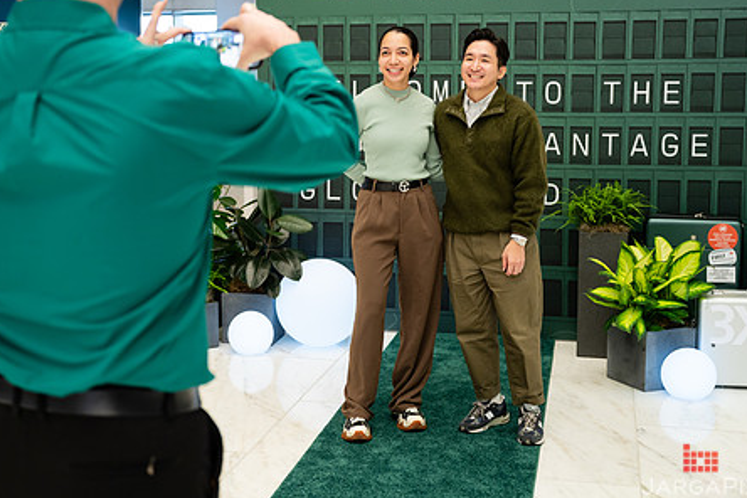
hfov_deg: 38.1
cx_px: 315
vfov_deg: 26.0
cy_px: 207
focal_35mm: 52
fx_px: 1079
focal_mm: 39
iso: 1000
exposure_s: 1/160
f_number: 3.2
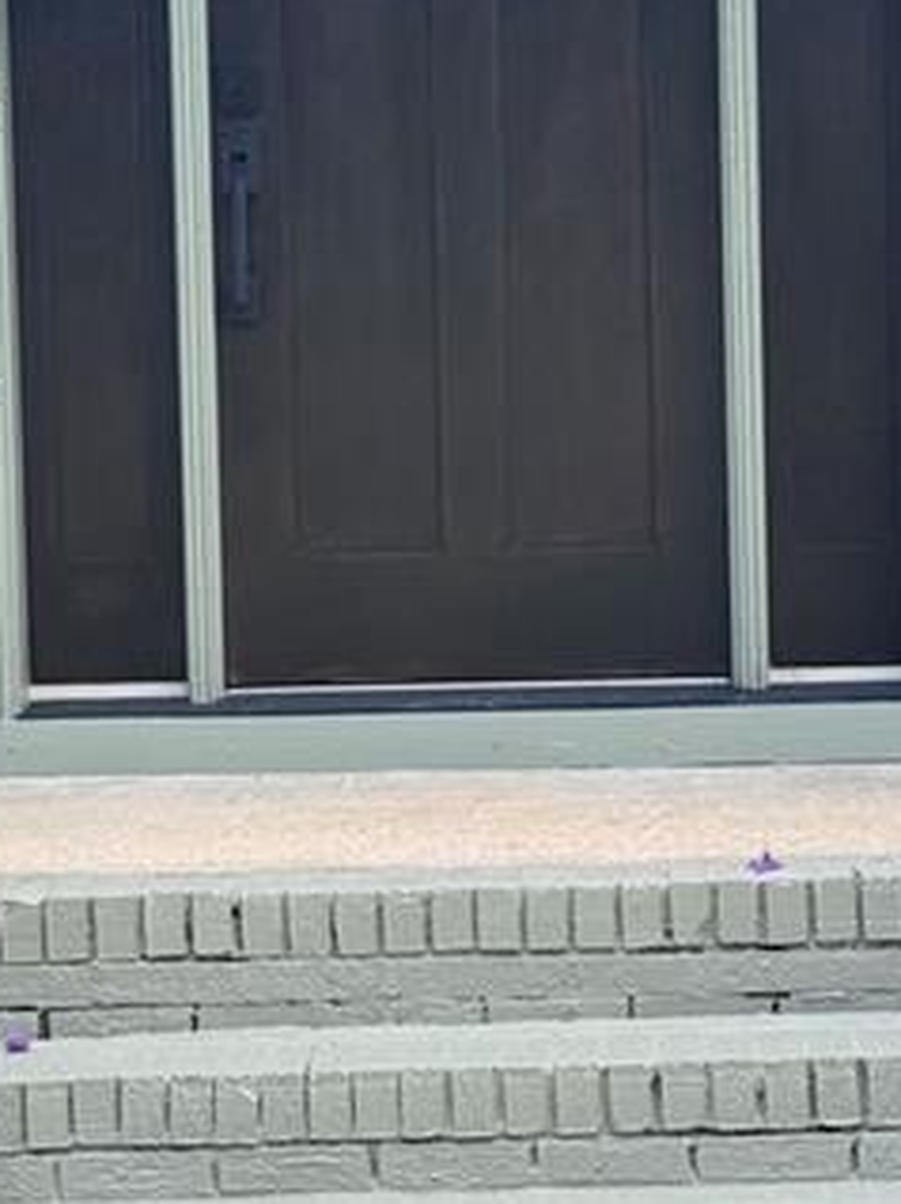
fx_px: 4031
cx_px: 492
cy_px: 466
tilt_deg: -1.8
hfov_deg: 12.8
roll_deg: +1.5
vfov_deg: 17.0
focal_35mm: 116
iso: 64
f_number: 1.78
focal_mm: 6.76
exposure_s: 1/987
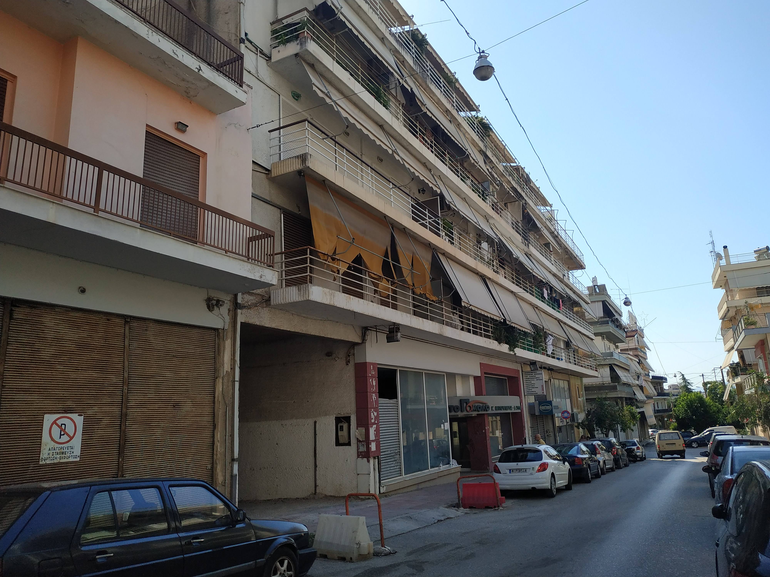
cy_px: 288
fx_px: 534
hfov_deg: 71.6
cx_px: 385
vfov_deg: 56.8
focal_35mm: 24
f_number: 1.9
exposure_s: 1/2779
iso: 200
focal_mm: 3.94
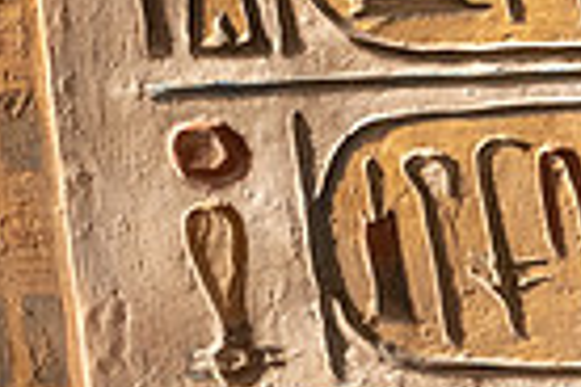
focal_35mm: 210
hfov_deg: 9.3
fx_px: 3389
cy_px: -221
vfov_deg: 6.4
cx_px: -505
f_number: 5.6
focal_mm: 50
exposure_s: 1/30
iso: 2800
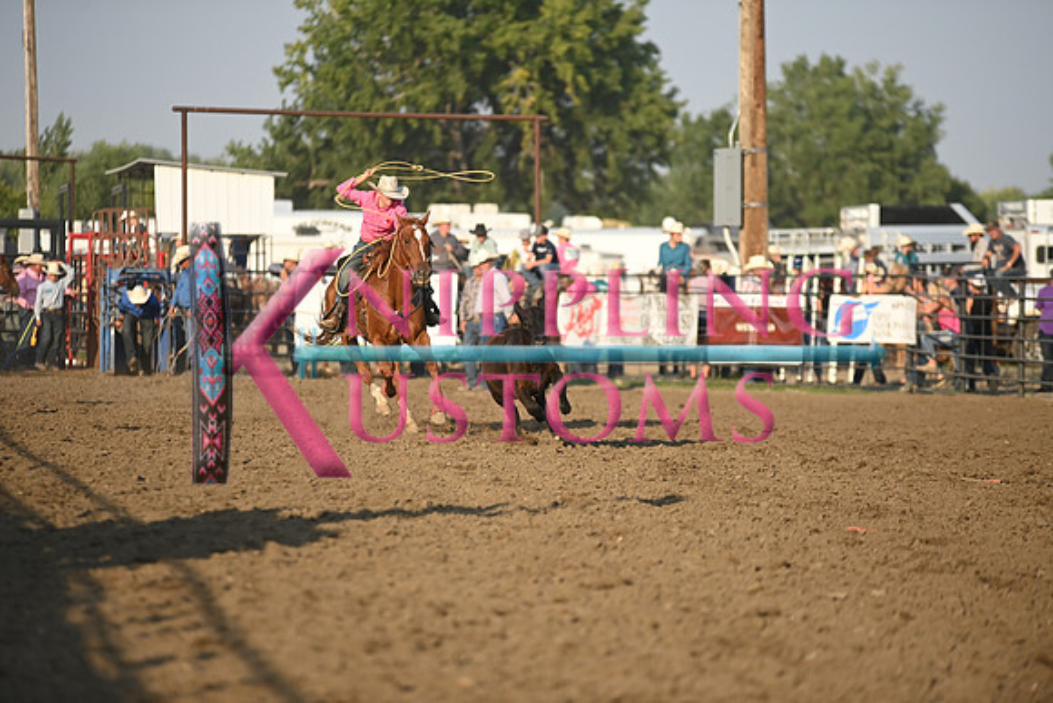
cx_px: 526
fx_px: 5120
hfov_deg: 11.7
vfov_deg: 7.9
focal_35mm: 175
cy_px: 352
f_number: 2.8
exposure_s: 1/6400
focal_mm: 175
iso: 640
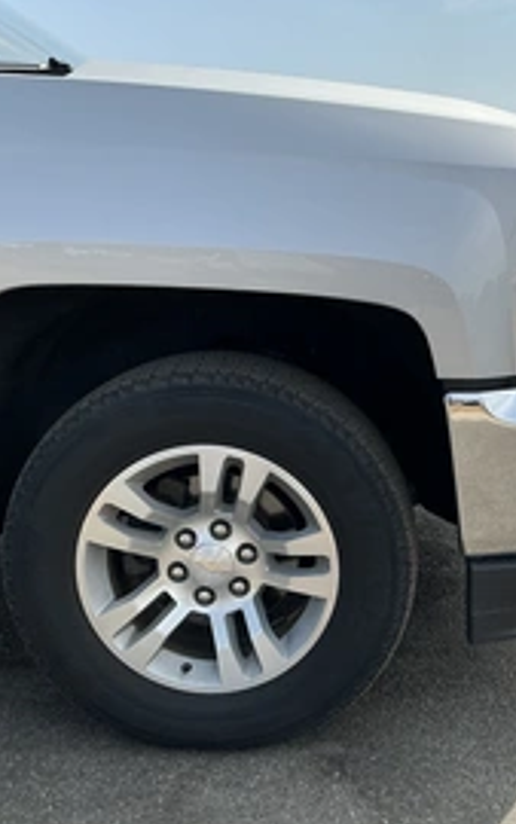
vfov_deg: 45.2
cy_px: 424
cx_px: 379
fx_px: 989
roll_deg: -0.1
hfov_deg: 28.9
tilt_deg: -9.0
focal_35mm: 44
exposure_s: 1/1534
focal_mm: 3
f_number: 1.8
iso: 25
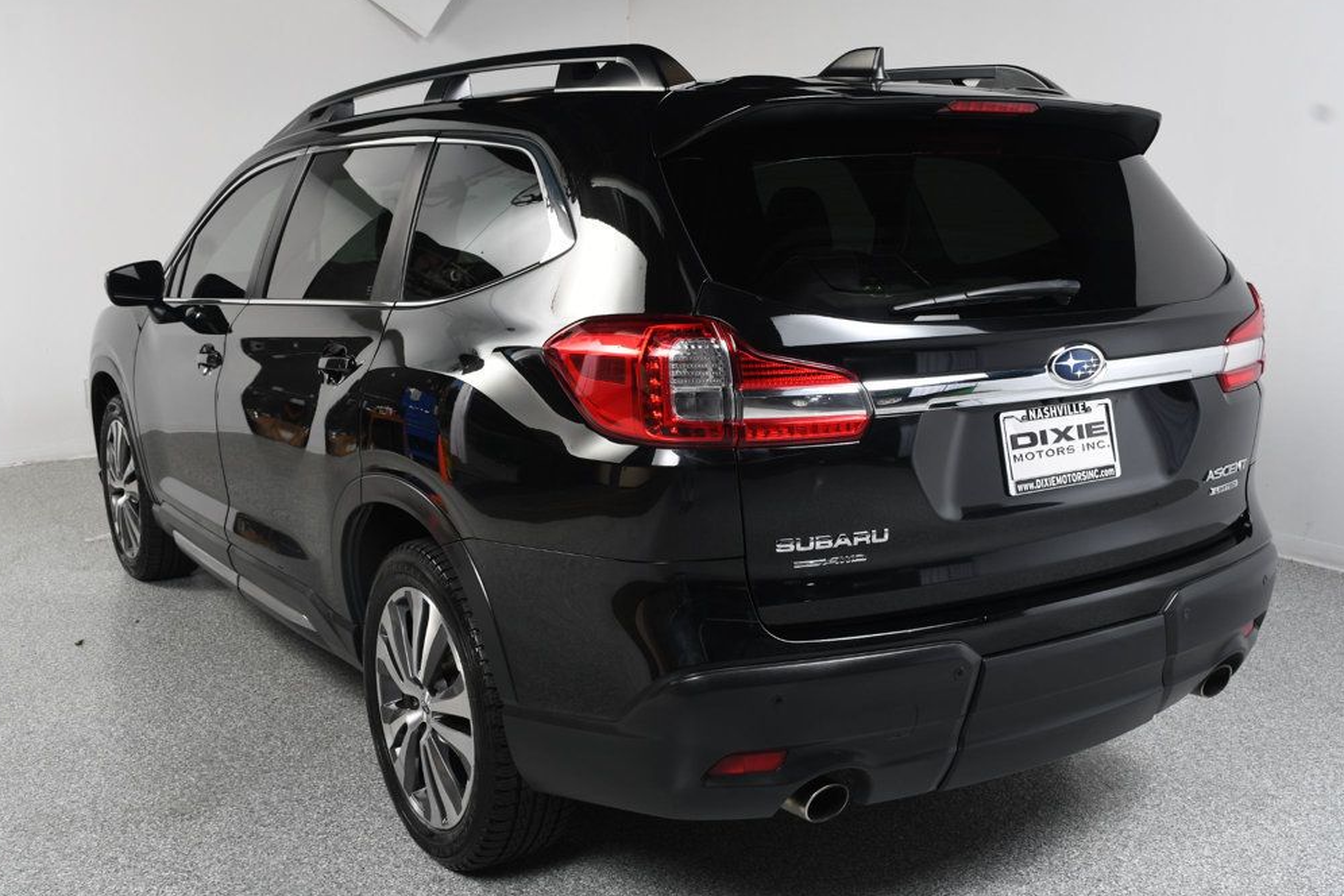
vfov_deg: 35.9
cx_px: 679
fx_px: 1381
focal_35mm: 37
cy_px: 452
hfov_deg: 51.9
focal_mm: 24
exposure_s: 1/160
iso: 100
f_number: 9
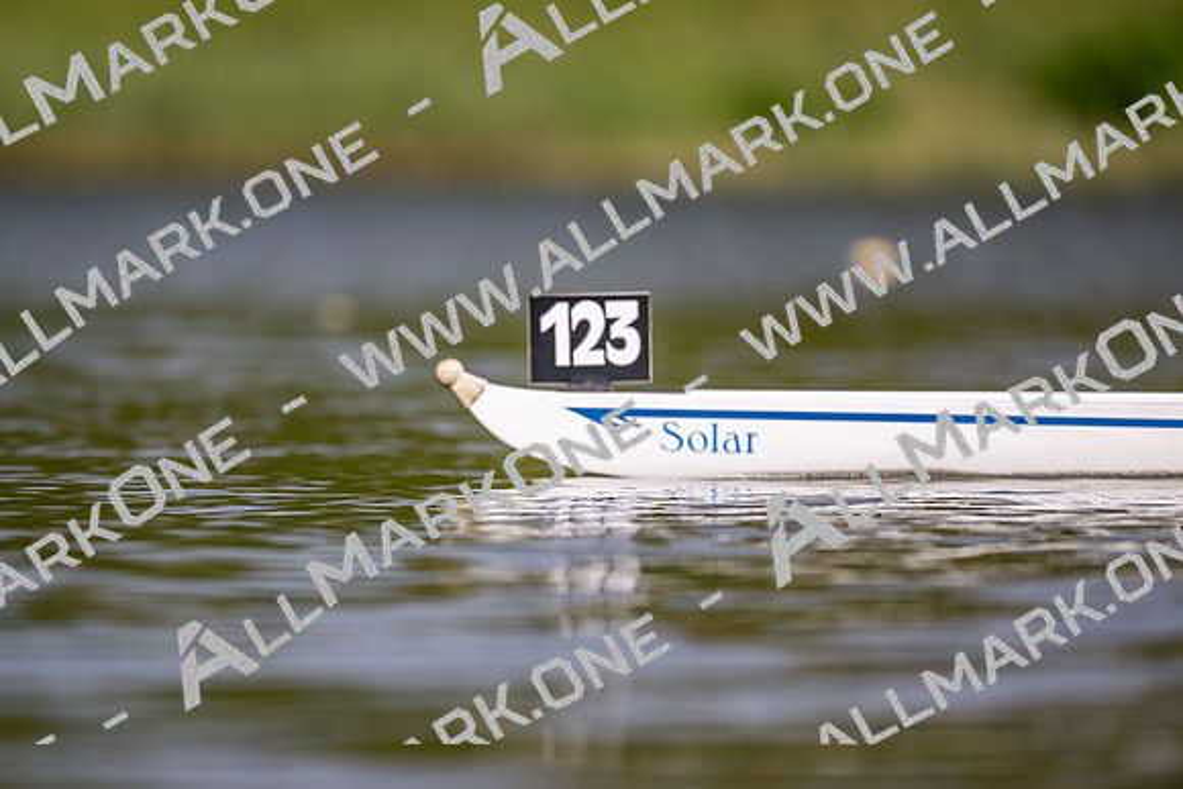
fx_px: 19720
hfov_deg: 3.4
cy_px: 394
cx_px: 592
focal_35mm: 600
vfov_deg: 2.3
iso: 180
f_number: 4
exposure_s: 1/2500
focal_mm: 600
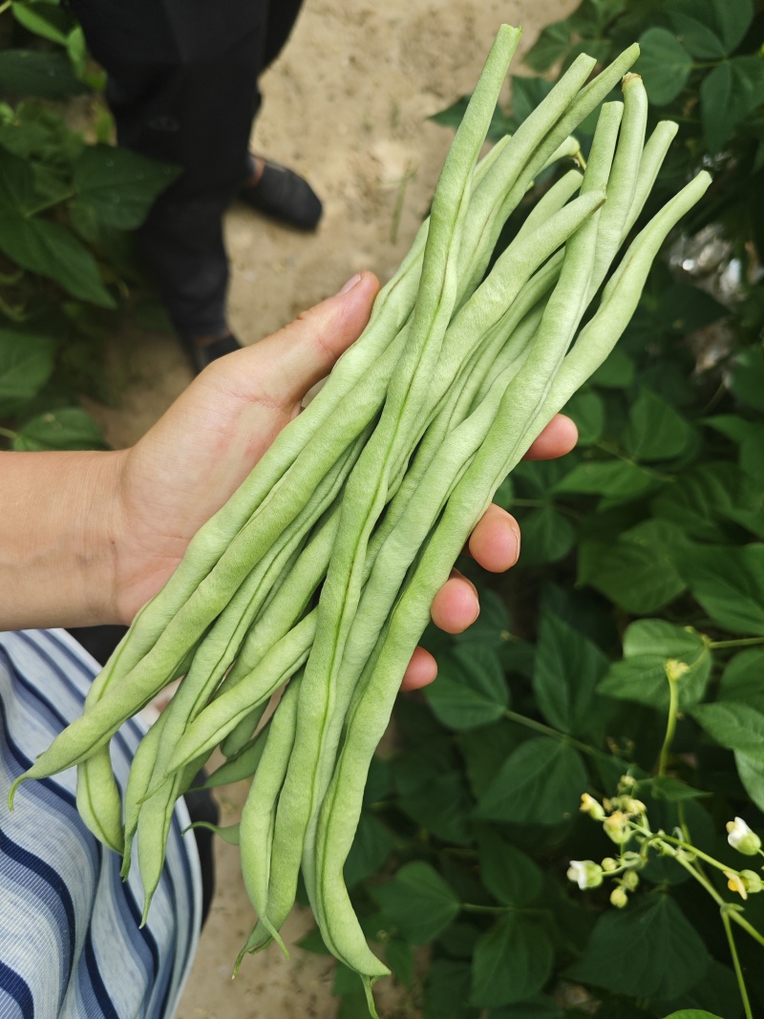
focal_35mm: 23
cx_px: 382
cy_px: 510
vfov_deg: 73.9
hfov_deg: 58.9
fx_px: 677
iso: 50
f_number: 1.8
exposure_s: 1/248
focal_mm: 5.43
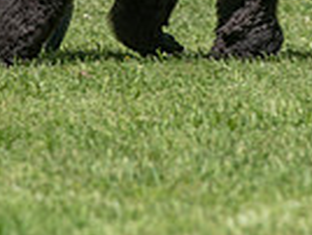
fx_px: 5625
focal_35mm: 623
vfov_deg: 2.4
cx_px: 161
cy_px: -127
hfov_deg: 3.2
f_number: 5
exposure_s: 1/500
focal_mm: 150
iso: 100
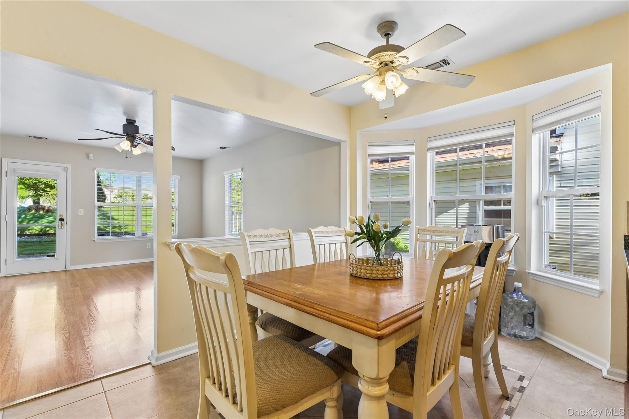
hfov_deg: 96.7
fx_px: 280
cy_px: 210
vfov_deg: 73.7
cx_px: 314
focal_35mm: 16
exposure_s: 1/8
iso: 250
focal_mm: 16
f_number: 9
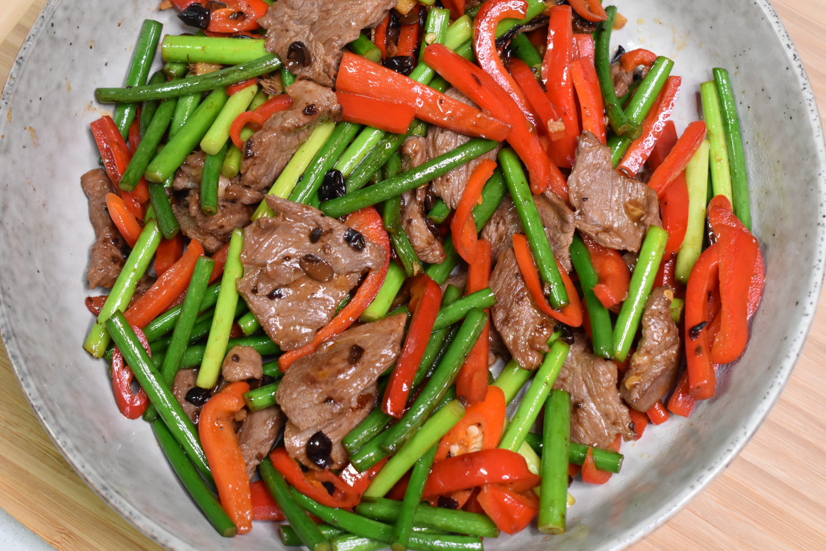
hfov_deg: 33.4
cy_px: 276
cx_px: 413
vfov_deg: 22.6
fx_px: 1377
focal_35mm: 60
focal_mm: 40
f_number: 4.8
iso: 1800
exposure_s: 1/60
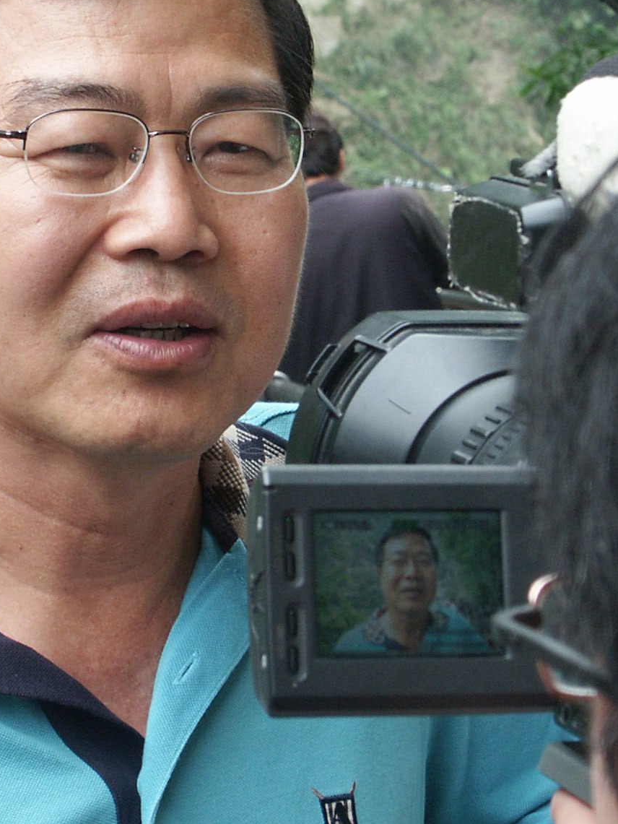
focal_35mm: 175
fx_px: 4165
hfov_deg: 8.5
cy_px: 271
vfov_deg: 11.3
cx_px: 129
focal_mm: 19.48
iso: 100
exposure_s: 1/90
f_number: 5.6
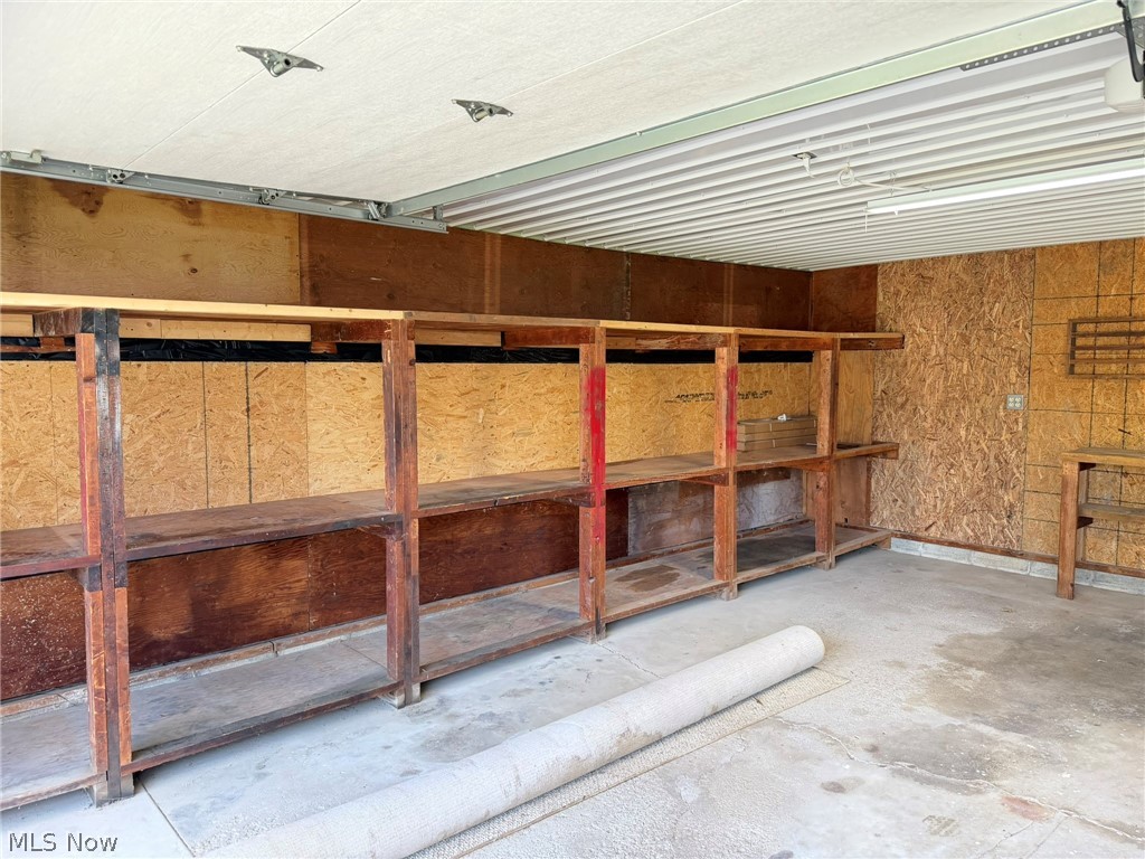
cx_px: 572
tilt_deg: -4.1
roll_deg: +0.5
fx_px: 794
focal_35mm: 24
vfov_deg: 56.8
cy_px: 430
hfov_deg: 71.6
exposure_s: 1/60
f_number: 1.78
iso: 250
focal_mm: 6.76
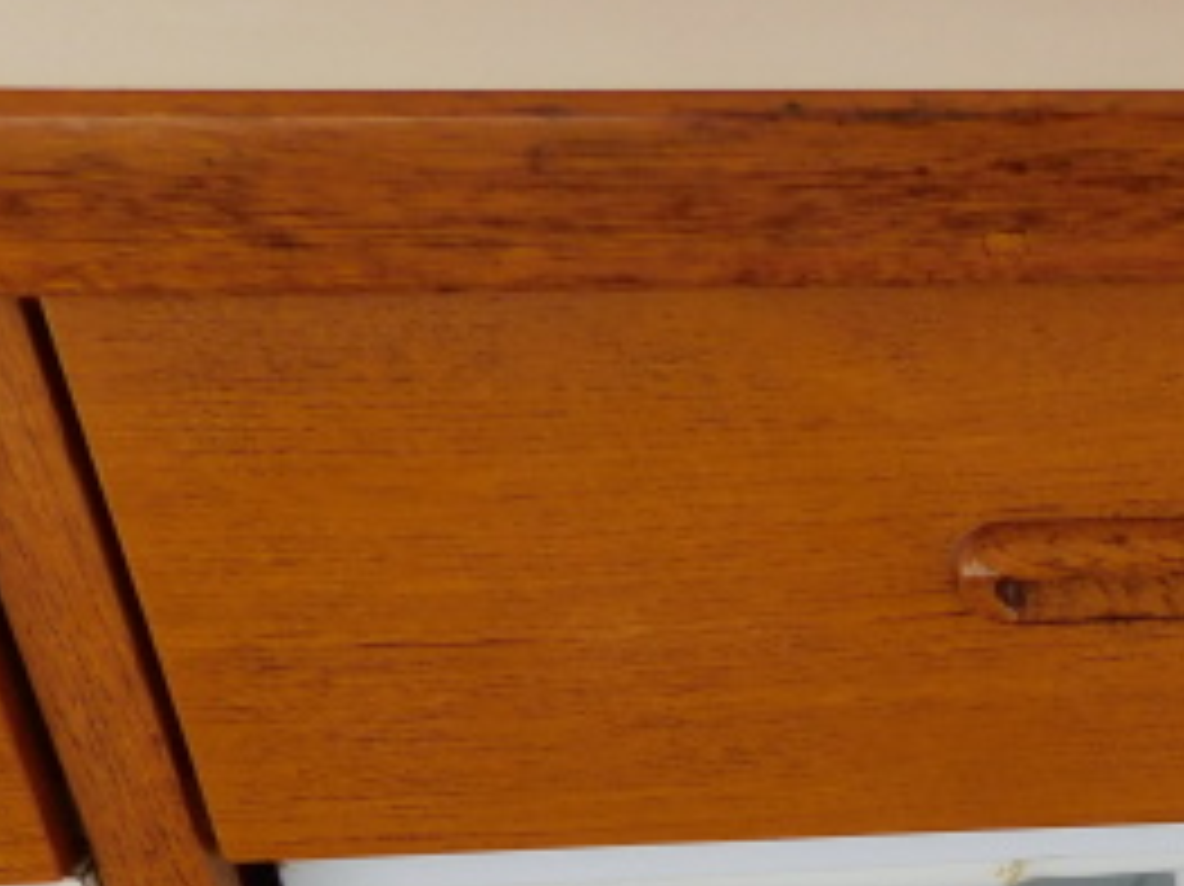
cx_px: 1666
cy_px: 1147
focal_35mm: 73
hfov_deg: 22.8
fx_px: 2496
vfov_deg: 18.7
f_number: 3
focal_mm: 4.1
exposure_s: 1/400
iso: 125
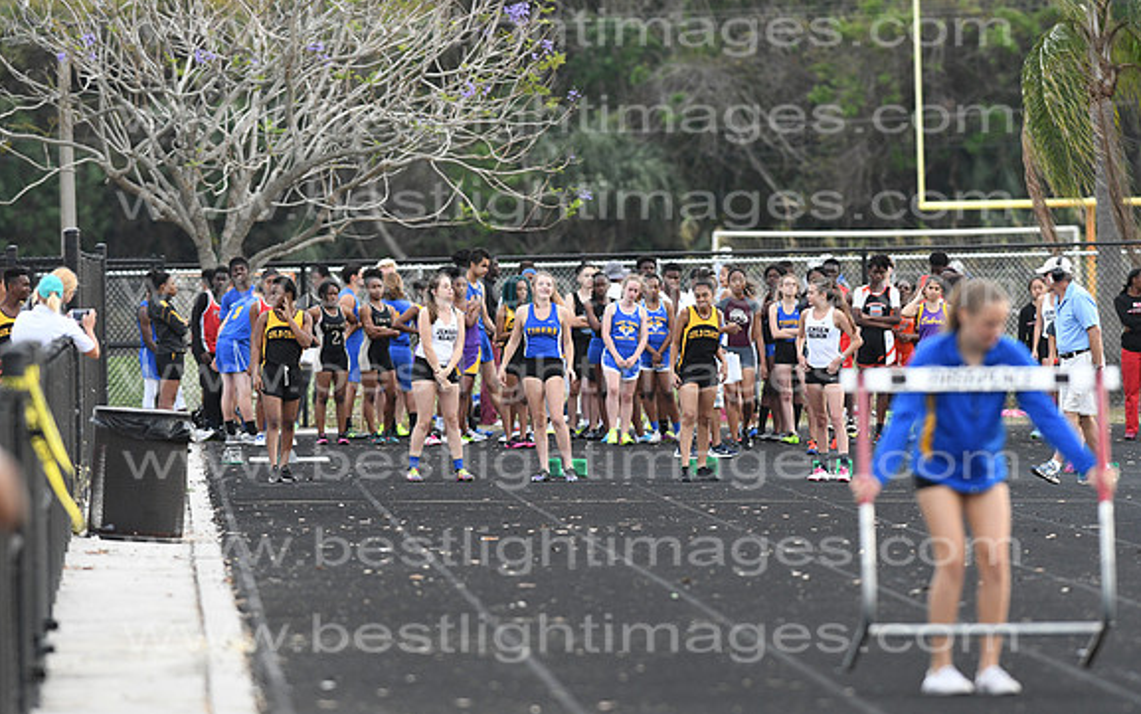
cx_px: 571
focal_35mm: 461
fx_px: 14339
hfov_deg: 4.6
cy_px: 335
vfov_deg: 2.9
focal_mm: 300
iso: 1600
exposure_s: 1/1600
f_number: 4
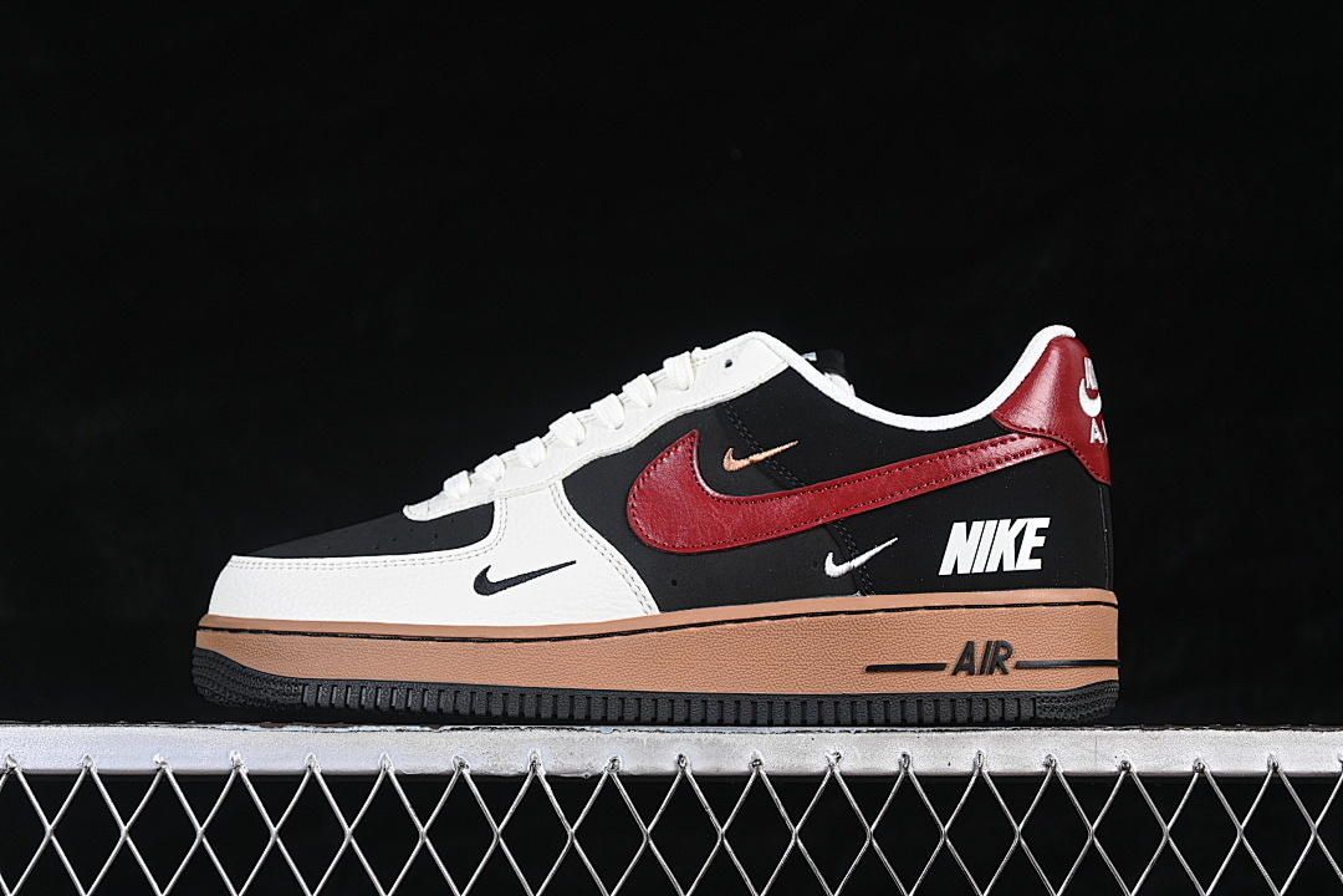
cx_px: 672
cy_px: 448
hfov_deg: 27.0
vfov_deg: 18.2
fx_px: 2798
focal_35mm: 75
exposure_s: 1/60
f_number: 6.3
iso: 160
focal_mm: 50
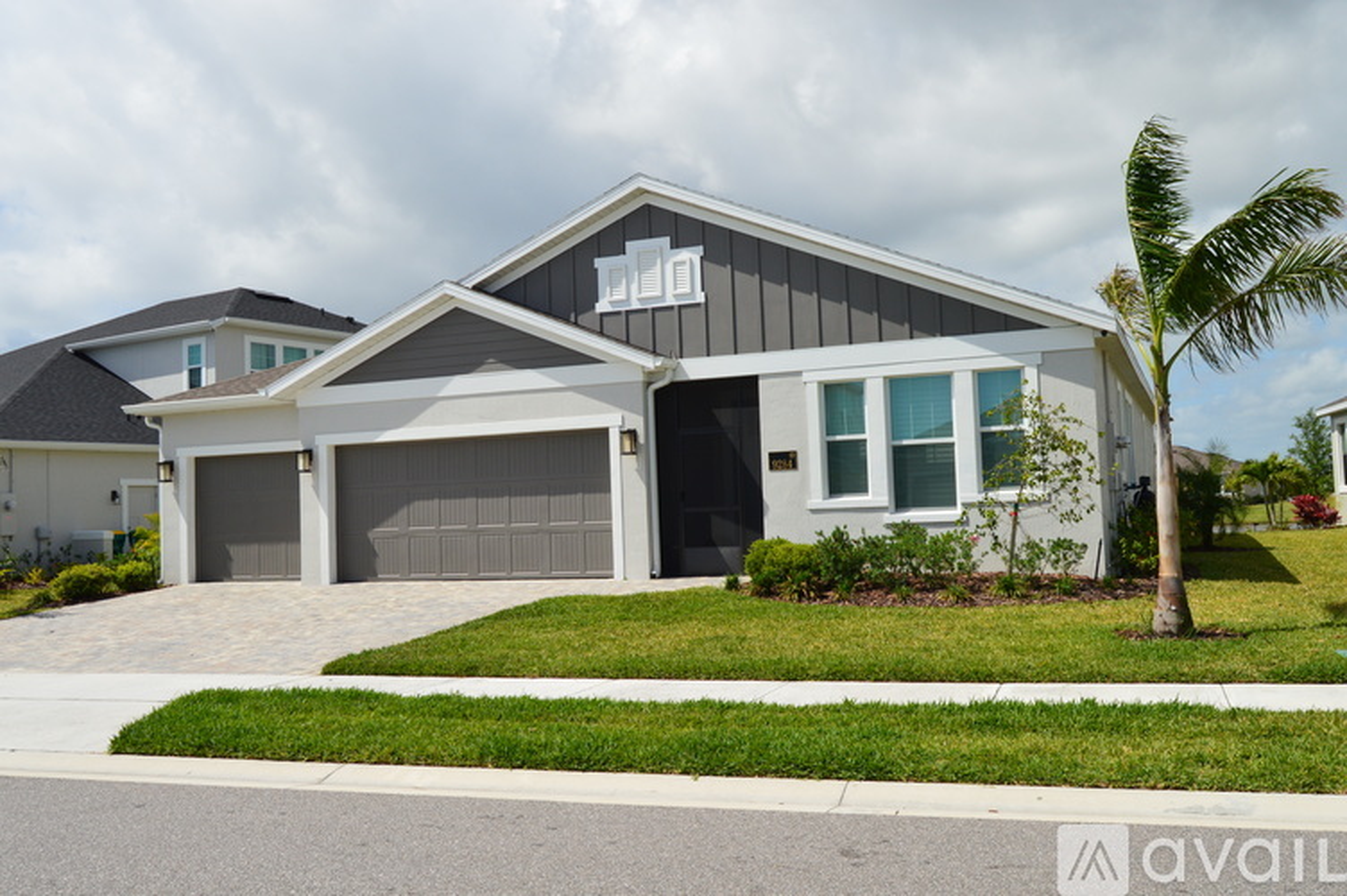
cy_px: 448
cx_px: 674
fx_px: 1234
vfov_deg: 39.9
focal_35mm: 33
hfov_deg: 57.3
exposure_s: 1/500
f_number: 11
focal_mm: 22
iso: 250
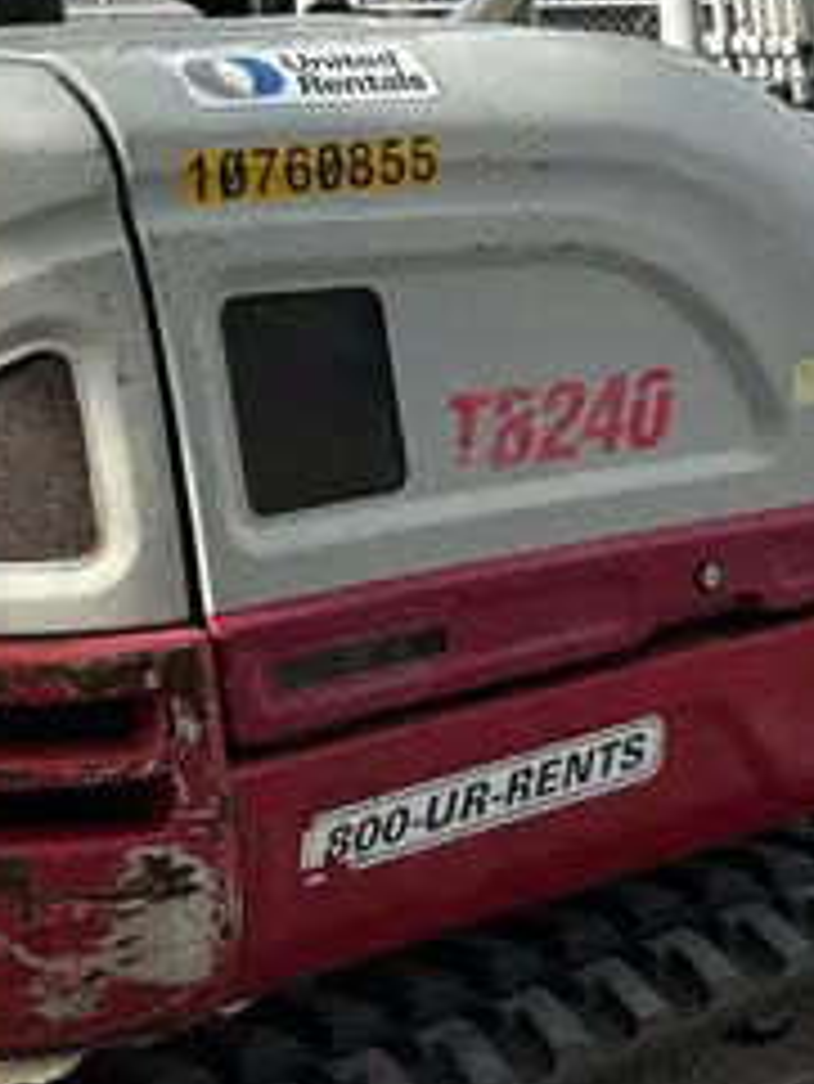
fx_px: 2475
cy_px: 106
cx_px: 454
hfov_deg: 18.7
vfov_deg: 24.0
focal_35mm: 79
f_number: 1.5
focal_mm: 5.7
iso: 50
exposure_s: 1/2994
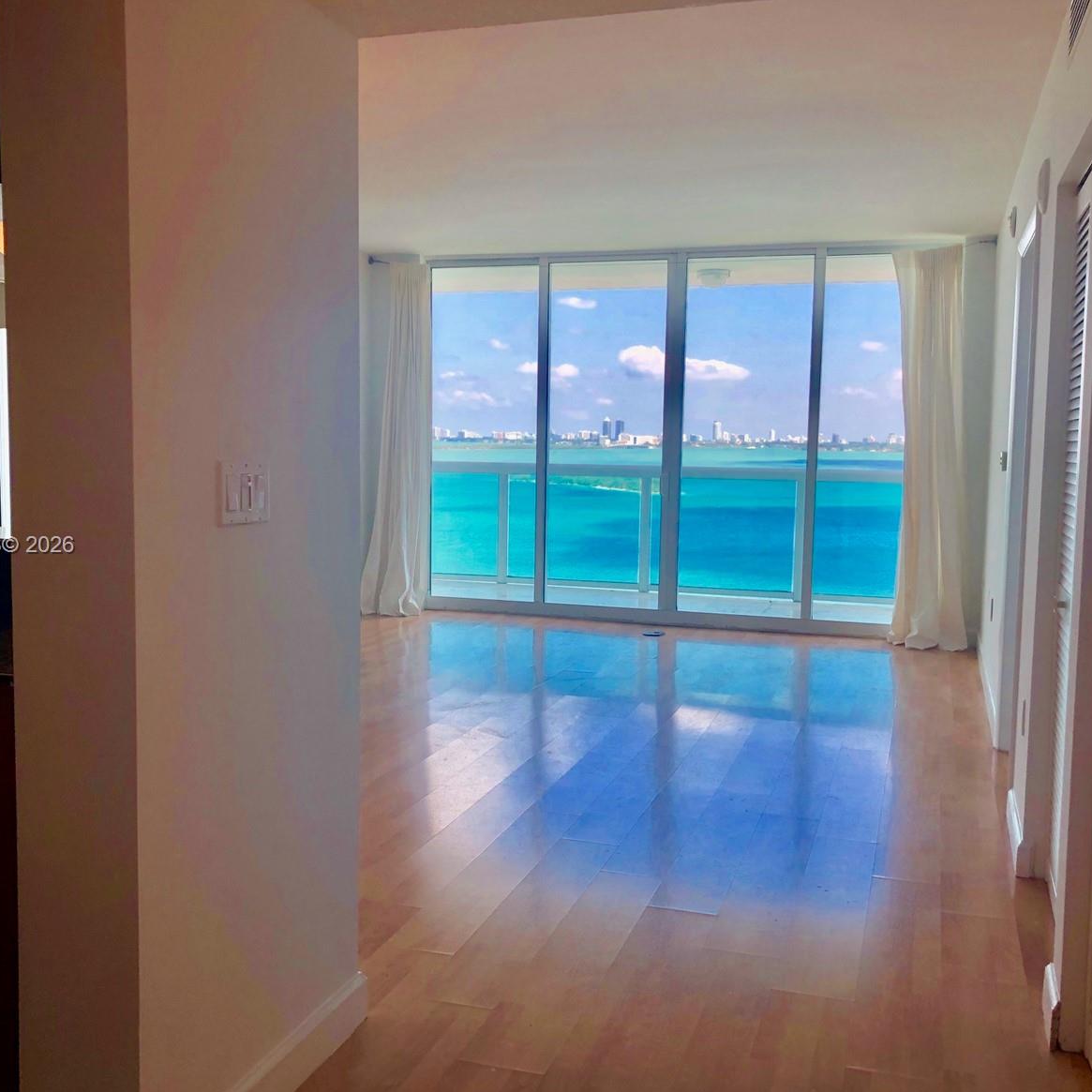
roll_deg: -1.0
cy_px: 546
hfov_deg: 48.4
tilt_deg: -5.0
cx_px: 532
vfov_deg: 48.5
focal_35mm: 34
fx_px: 1213
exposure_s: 1/250
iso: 20
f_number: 1.8
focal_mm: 4
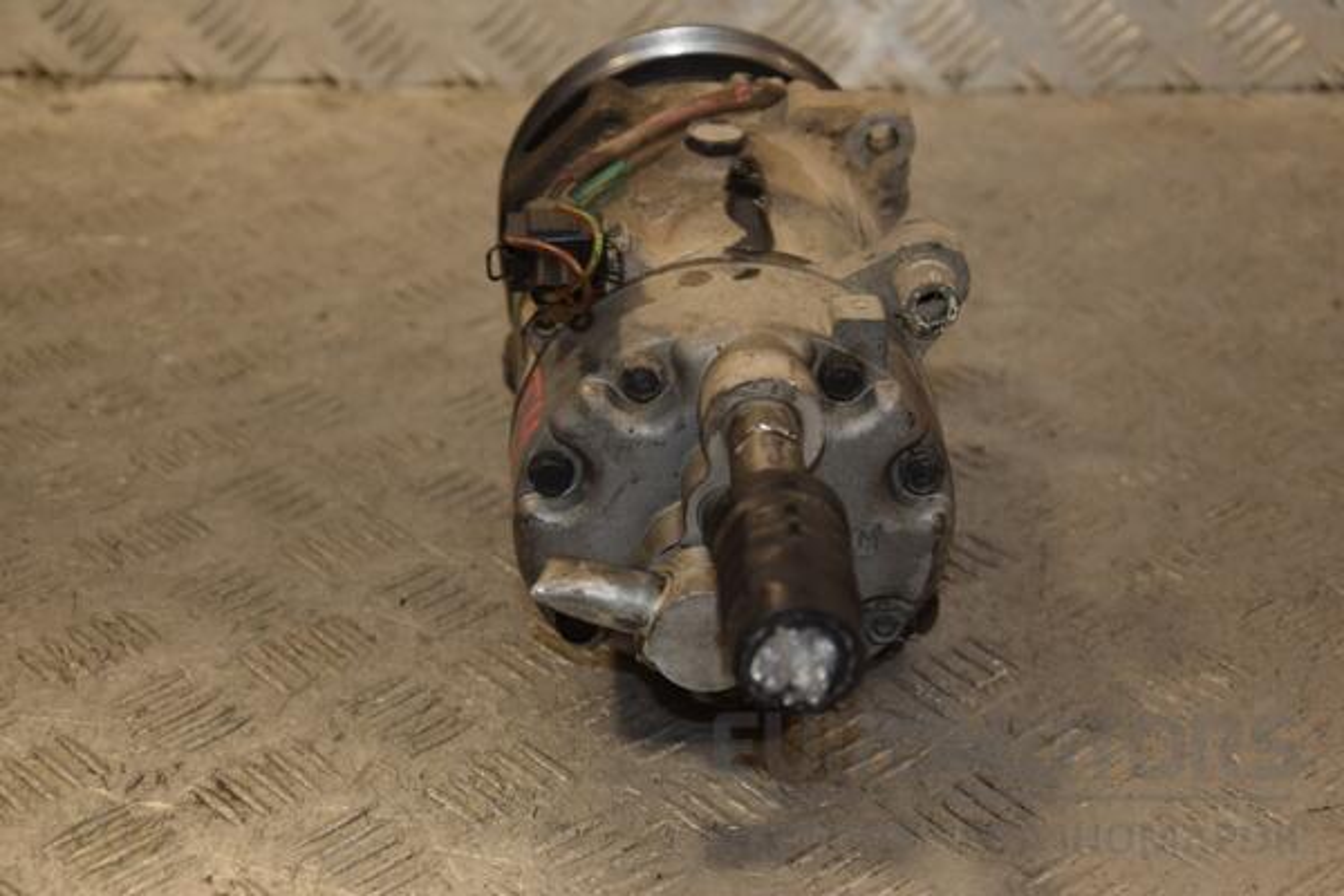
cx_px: 672
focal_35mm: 75
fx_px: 2800
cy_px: 448
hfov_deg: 27.0
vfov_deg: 18.2
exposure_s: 1/200
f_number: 5
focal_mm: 50
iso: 800
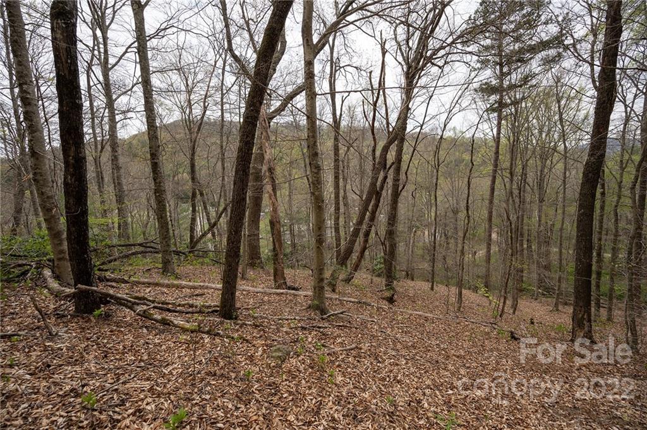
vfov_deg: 81.1
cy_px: 215
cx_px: 324
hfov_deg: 104.3
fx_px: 251
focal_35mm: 14
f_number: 5.6
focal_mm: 14
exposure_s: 1/250
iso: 110
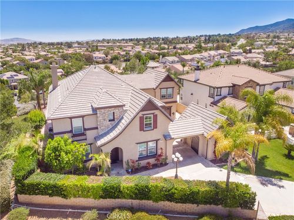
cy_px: 110
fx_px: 204
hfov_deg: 71.6
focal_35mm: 24
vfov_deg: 56.7
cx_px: 147
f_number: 2.8
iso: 102
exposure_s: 1/1000
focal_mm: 4.5
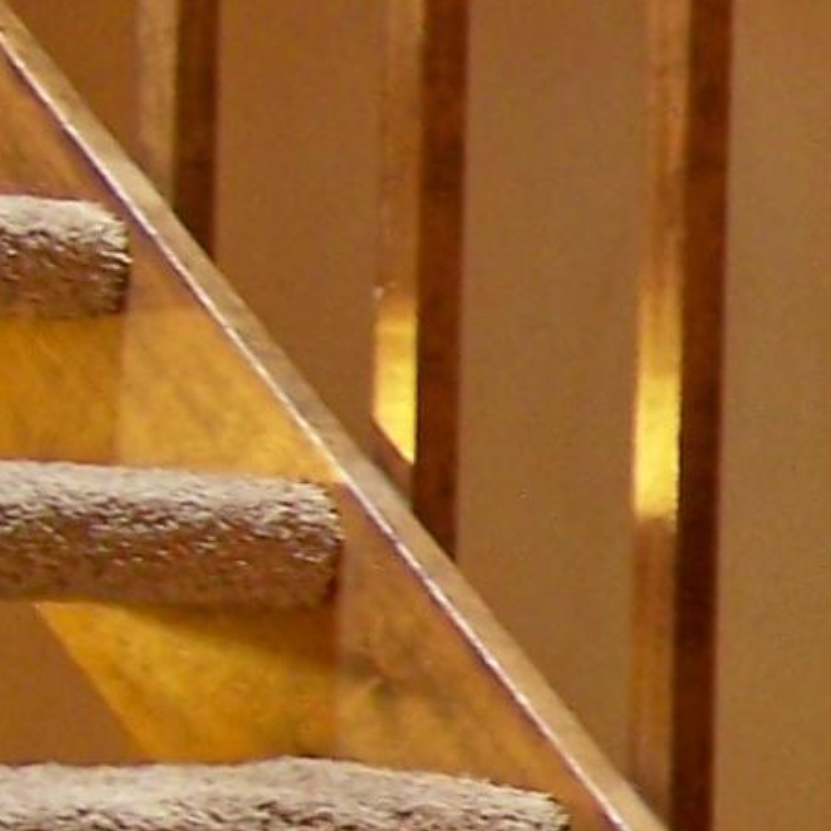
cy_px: 643
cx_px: 2171
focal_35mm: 223
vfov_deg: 7.8
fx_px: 6057
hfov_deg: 7.2
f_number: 2.8
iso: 64
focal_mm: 6.3
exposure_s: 1/5
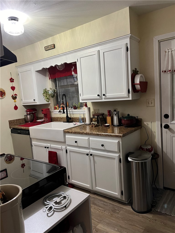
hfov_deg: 53.1
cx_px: 88
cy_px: 116
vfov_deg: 67.3
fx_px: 175
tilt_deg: -6.3
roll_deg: +4.8
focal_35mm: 26
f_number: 1.6
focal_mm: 5.1
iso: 320
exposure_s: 1/60
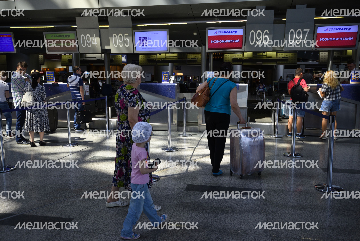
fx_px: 310
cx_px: 180
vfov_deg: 42.4
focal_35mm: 31
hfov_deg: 60.3
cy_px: 120
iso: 800
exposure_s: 1/500
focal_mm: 31
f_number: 4
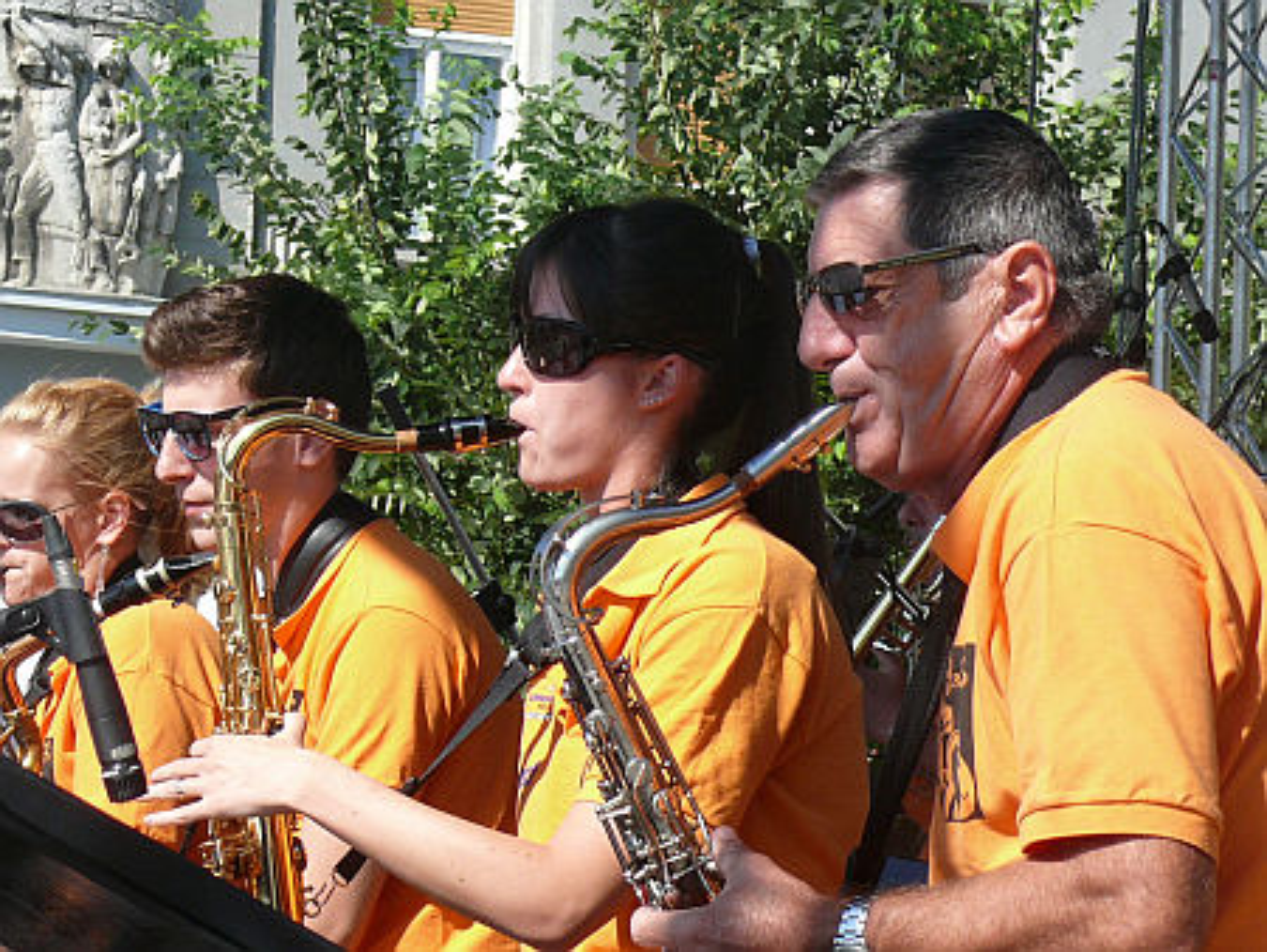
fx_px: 5823
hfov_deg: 12.4
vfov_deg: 9.3
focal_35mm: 159
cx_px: 634
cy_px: 476
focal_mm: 18.7
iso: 100
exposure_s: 1/400
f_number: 5.6
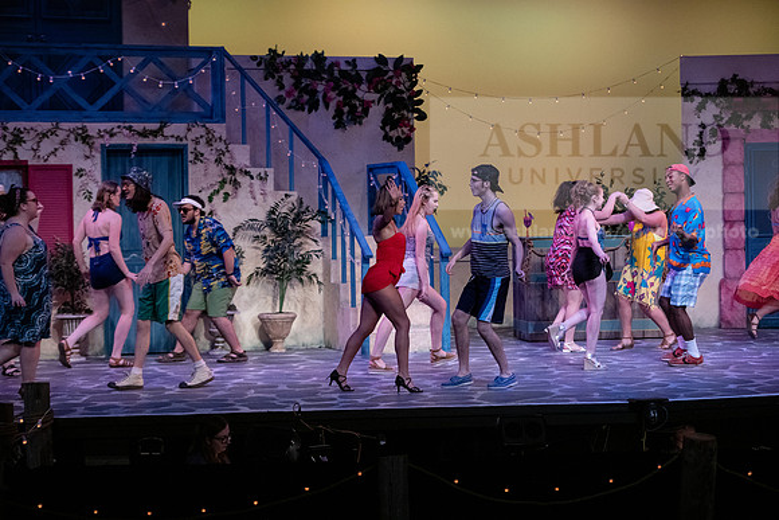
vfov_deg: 16.1
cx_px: 390
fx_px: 1840
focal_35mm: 85
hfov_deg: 23.9
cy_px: 260
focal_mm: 85
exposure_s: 1/500
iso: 3200
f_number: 3.2
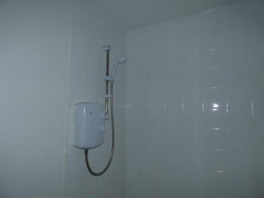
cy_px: 99
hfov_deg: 81.8
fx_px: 152
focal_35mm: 20
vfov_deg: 66.0
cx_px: 132
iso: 80
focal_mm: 3.6
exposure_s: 1/60
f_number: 2.8
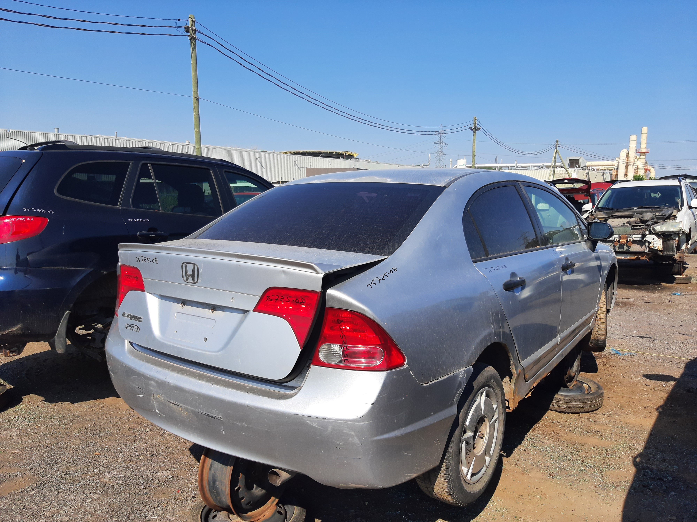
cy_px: 261
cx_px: 348
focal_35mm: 26
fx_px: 524
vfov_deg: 53.1
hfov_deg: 67.3
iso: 40
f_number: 1.7
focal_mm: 3.92
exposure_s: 1/1623
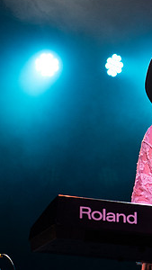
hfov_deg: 7.0
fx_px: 1231
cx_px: 228
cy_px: 127
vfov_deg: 12.5
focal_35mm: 172
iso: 2000
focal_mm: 70
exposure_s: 1/640
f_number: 3.5
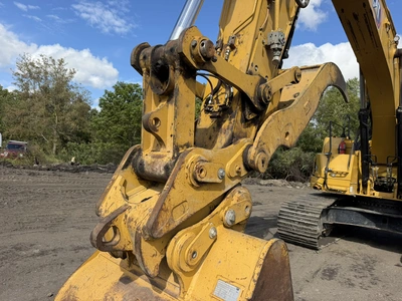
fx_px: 279
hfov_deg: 71.6
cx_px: 201
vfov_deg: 56.8
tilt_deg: -0.7
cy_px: 150
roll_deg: -4.6
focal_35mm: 24
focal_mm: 6.76
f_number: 1.78
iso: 100
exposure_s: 1/4405
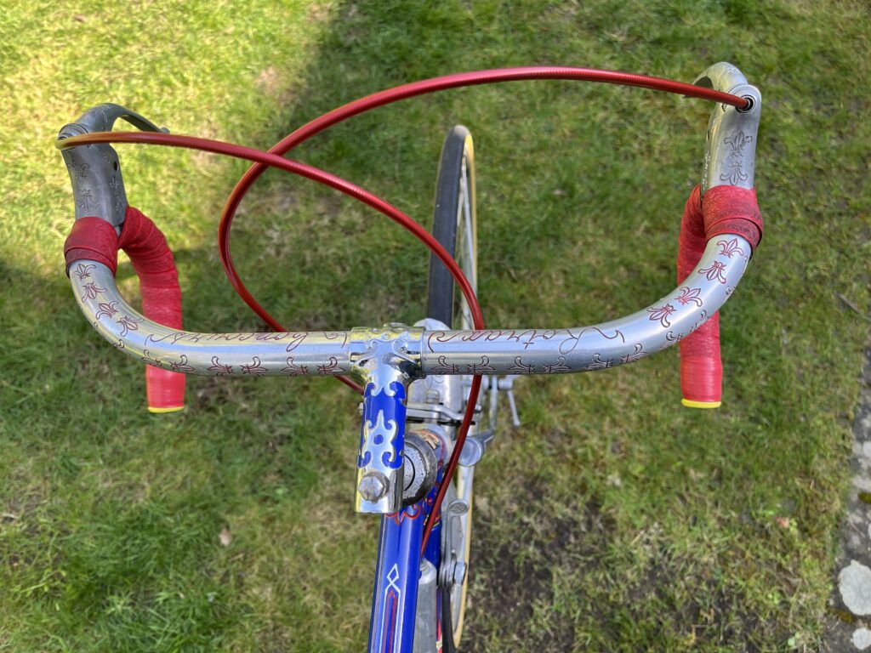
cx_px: 436
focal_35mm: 26
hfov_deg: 67.3
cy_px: 326
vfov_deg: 53.1
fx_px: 654
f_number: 1.6
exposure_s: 1/218
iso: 40
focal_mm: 5.1
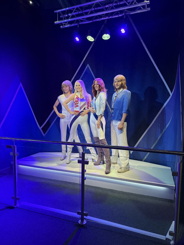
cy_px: 122
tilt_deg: -4.6
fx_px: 170
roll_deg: -0.5
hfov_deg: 56.8
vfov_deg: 71.6
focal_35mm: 24
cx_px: 92
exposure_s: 1/50
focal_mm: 6.76
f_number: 1.78
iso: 500
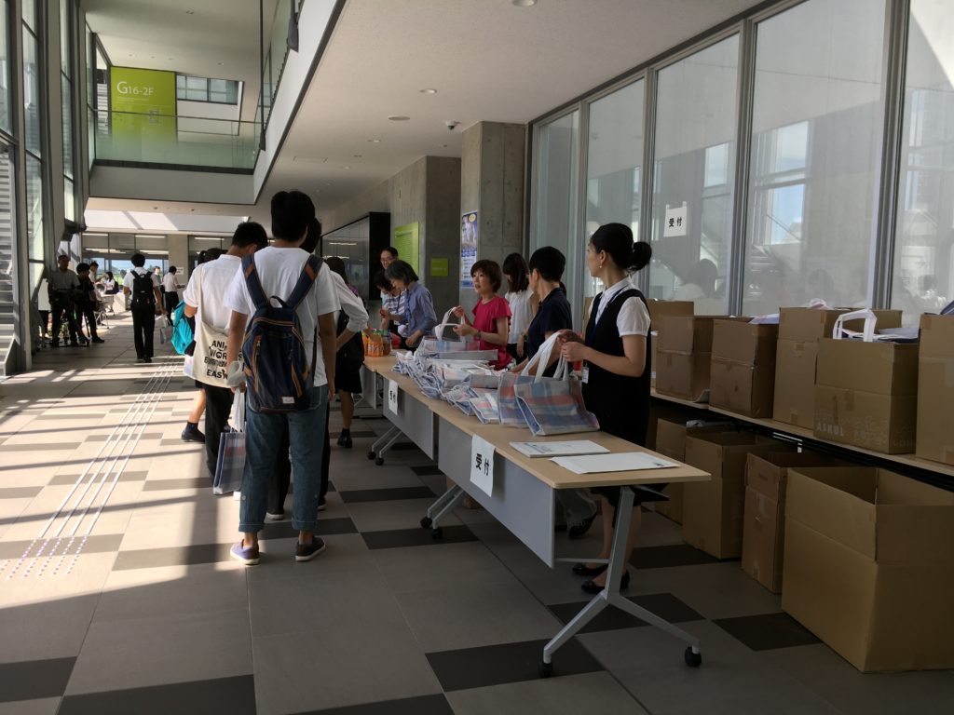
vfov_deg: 48.2
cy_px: 358
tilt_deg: -5.2
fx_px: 799
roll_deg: -0.5
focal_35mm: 29
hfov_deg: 61.7
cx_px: 477
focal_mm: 4.15
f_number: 2.2
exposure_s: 1/308
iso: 25
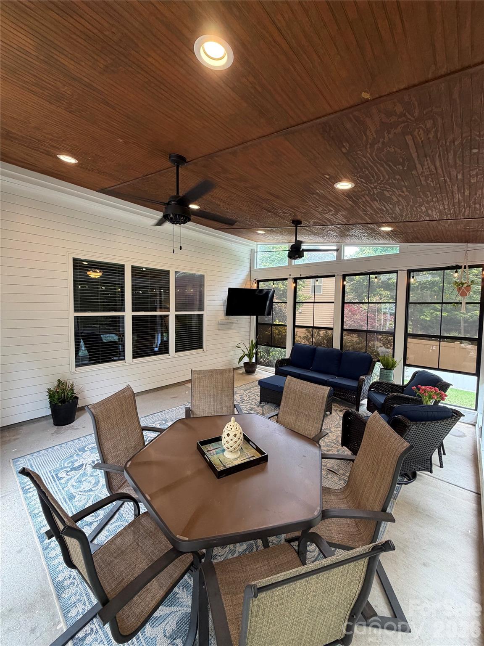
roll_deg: -1.1
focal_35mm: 14
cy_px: 323
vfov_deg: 102.1
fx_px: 261
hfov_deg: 85.7
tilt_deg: -3.5
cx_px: 242
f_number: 2.2
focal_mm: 2.22
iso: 160
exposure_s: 1/120
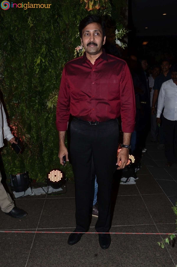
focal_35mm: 33
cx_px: 88
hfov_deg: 39.8
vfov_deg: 57.3
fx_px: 244
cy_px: 134
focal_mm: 22
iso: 500
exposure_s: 1/125
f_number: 9
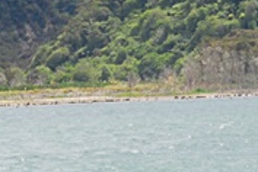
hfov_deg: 3.4
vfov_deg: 2.2
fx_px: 4378
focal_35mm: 611
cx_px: 51
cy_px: -20
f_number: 36
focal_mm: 90
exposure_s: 1/60
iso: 400
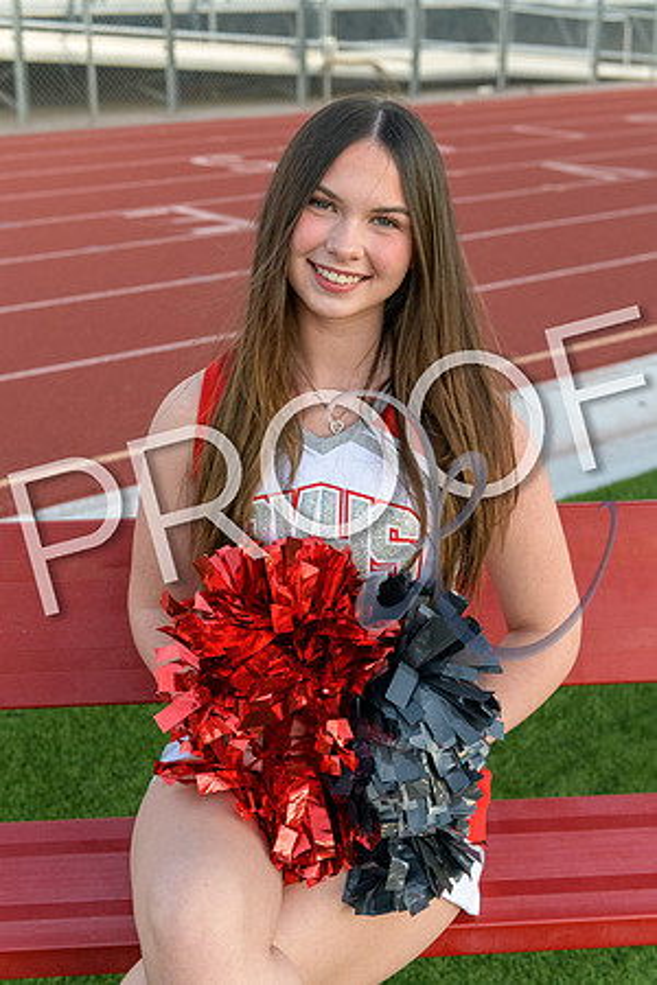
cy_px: 492
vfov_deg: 41.1
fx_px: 1314
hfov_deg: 28.1
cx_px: 328
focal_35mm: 48
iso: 2500
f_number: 4
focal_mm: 48
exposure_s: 1/250
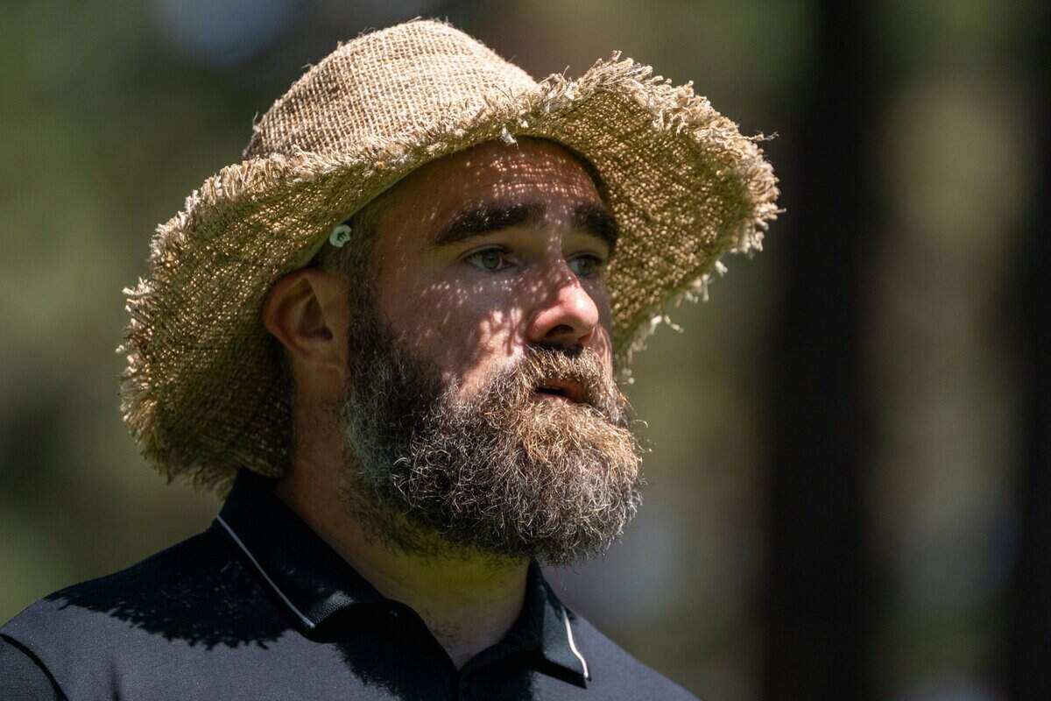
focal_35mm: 400
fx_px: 11677
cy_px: 350
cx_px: 526
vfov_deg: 3.4
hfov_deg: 5.2
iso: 400
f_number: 4
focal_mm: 400
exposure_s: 1/1600
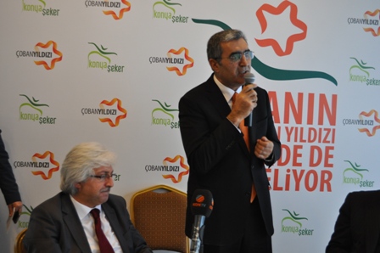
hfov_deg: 49.6
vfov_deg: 34.2
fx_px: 411
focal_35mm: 39
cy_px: 126
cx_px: 190
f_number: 4.2
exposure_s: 1/50
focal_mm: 26
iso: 800
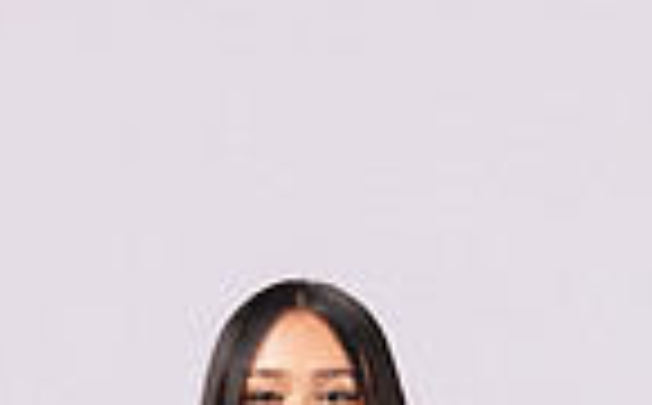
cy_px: 994
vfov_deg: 10.1
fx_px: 1969
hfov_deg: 18.8
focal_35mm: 111
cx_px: 319
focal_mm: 35
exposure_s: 1/125
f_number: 5.6
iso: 160
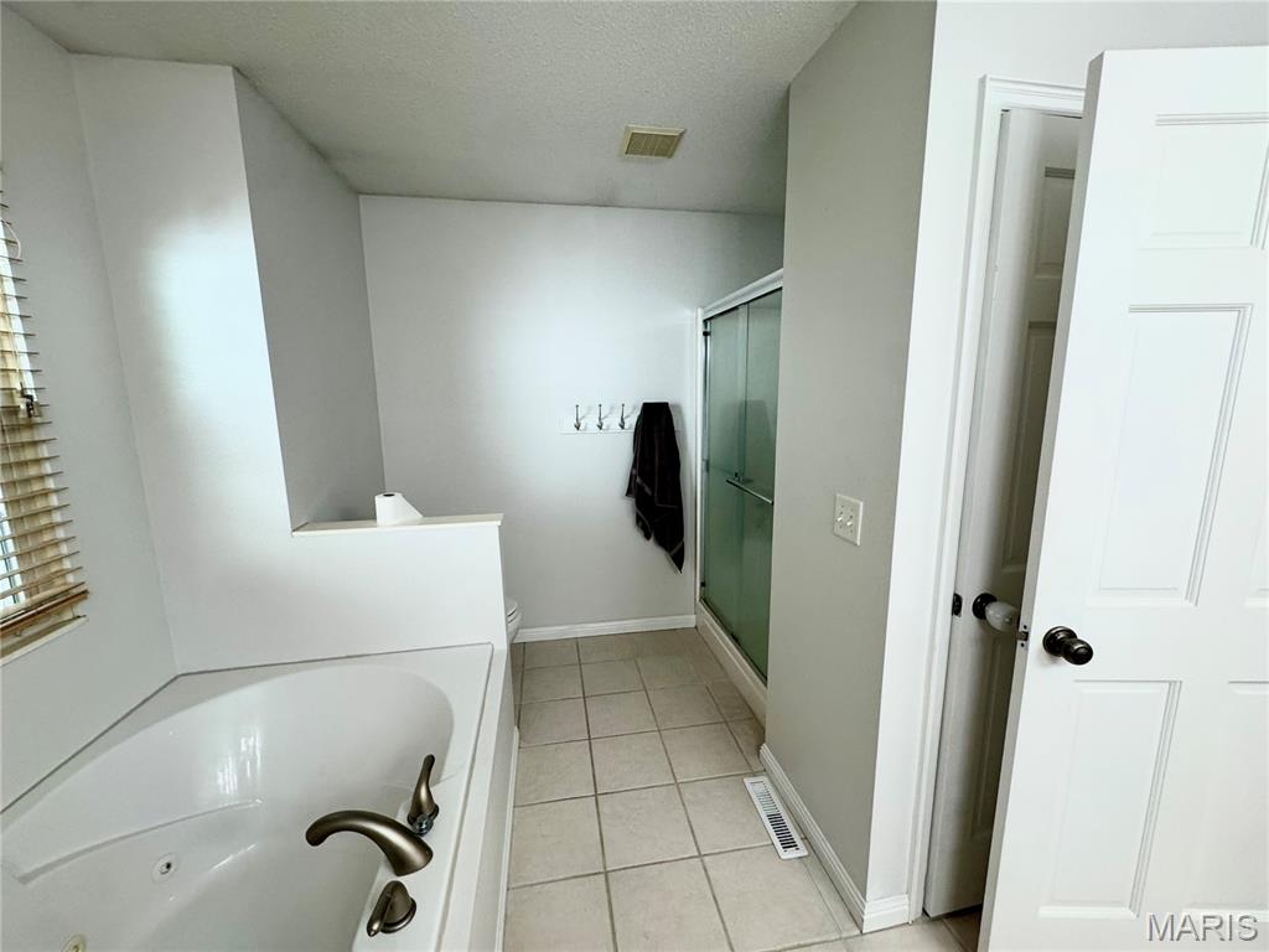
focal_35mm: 14
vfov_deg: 85.7
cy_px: 476
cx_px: 634
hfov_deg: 102.1
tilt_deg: -9.3
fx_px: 513
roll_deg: +0.7
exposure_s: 1/120
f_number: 2.2
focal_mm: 2.22
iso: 200
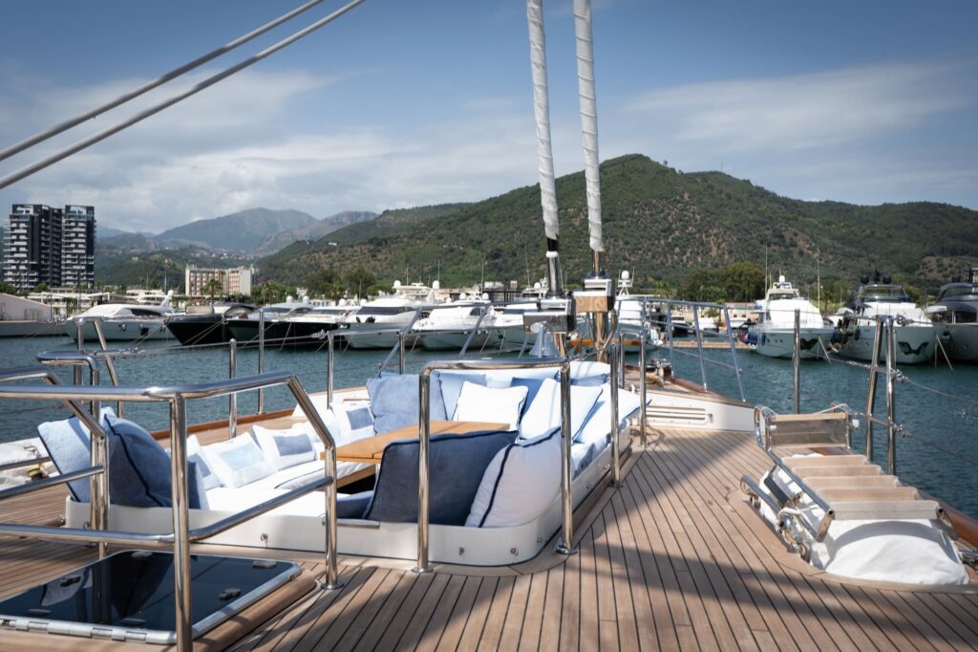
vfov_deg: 41.1
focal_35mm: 32
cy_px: 326
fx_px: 869
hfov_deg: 58.7
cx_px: 489
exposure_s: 1/50
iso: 50
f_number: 13
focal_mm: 32
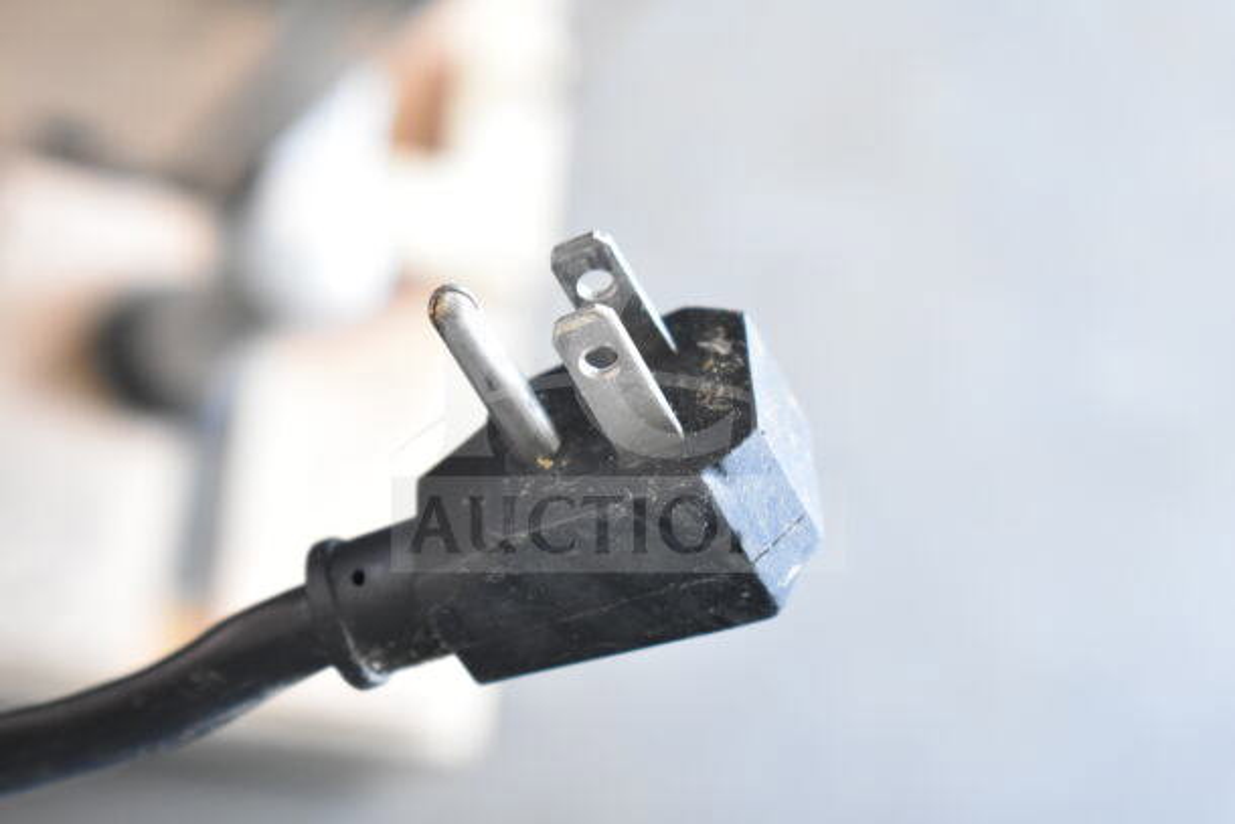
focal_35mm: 82
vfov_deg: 16.6
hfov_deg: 24.6
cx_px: 618
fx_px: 2831
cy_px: 412
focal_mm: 55
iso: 4000
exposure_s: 1/100
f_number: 5.6
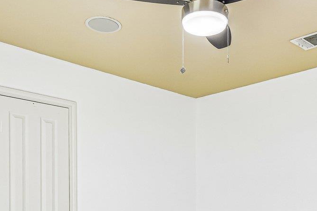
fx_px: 378
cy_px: 219
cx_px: 182
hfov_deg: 45.3
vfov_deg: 28.8
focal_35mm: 43
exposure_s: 1/15
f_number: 8
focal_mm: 14
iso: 400
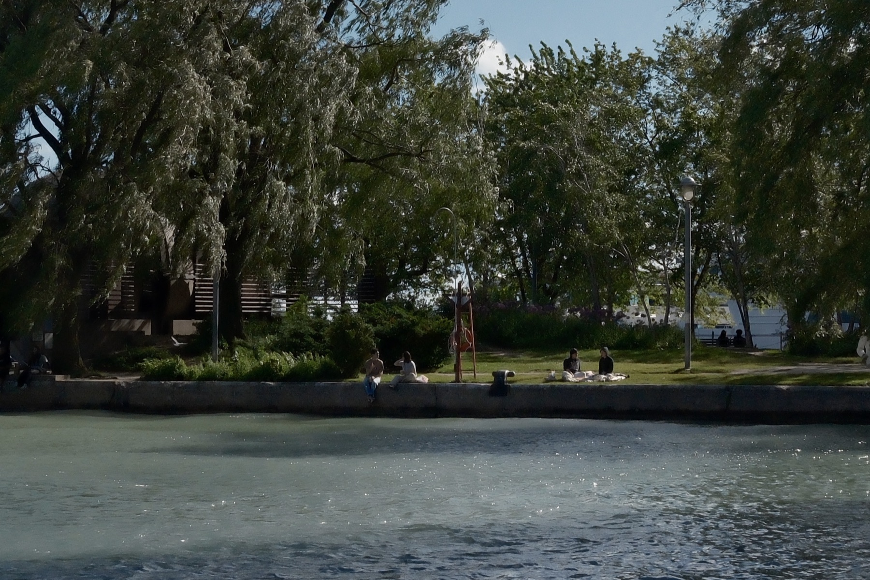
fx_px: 846
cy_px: 290
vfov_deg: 37.8
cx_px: 435
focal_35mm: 35
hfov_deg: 54.4
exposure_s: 1/2200
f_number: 9
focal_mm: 23
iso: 1000
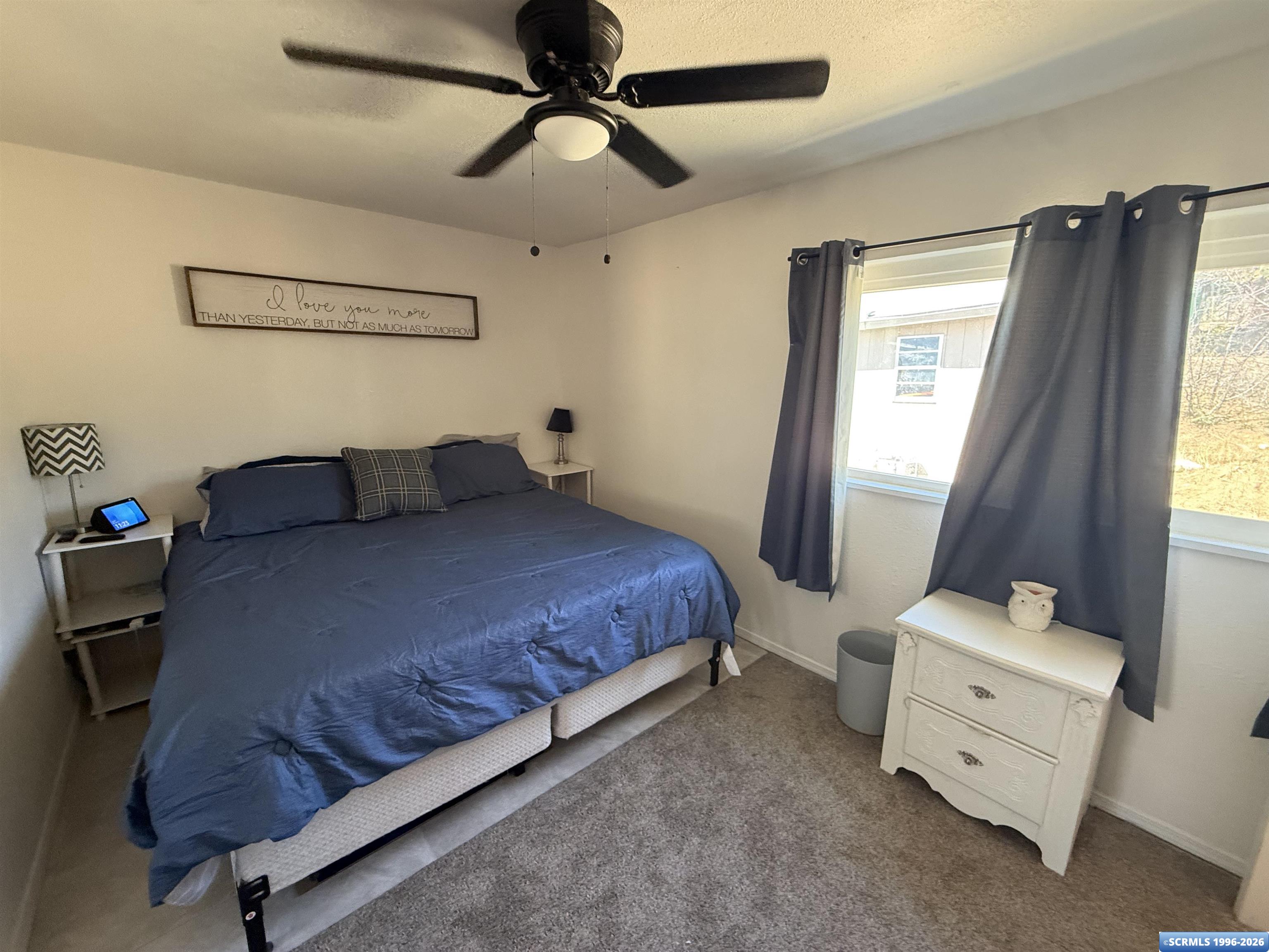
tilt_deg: -10.7
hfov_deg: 102.1
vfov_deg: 85.7
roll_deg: -1.5
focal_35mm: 14
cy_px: 476
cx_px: 634
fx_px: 513
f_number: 2.2
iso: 400
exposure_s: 1/60
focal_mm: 2.22
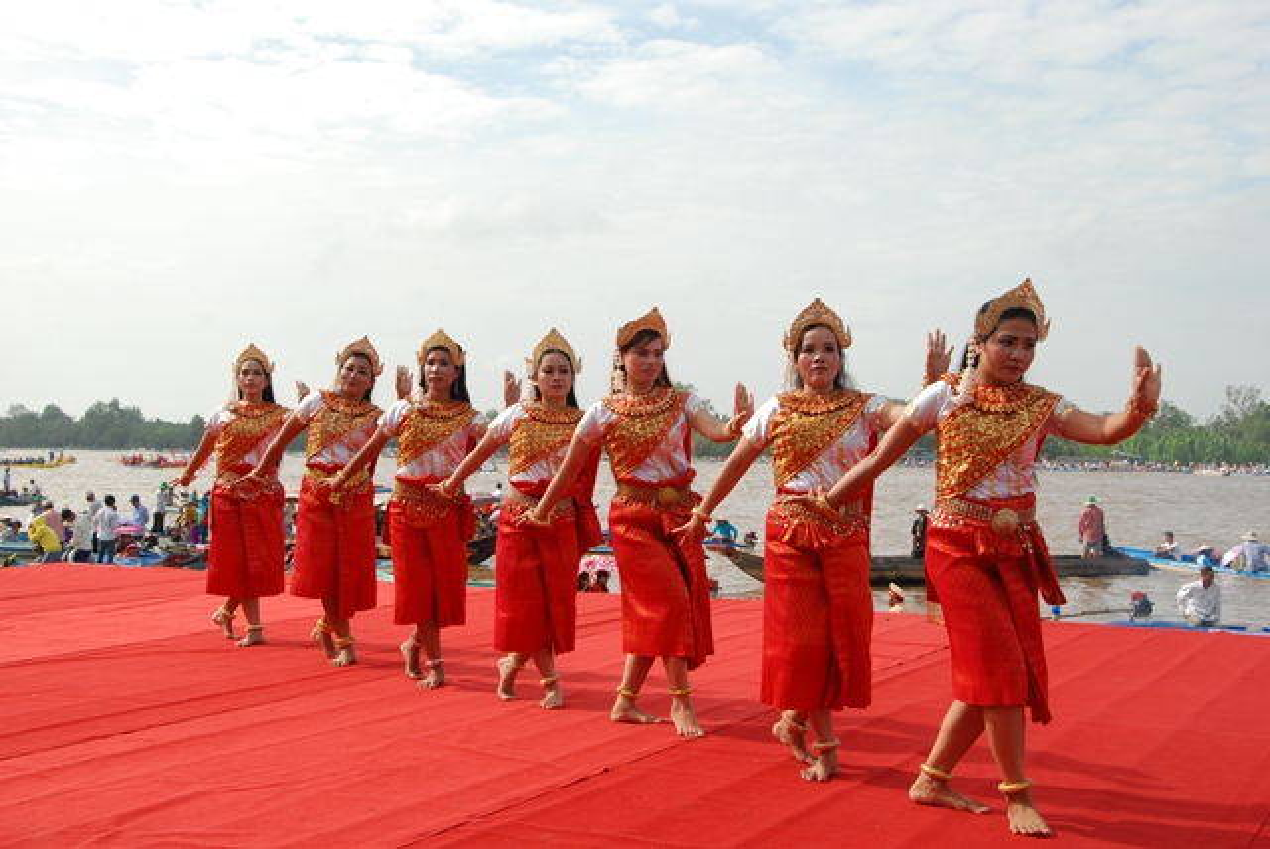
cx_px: 635
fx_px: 1801
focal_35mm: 51
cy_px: 424
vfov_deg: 26.5
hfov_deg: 38.8
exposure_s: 1/400
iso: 400
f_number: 10
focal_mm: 34
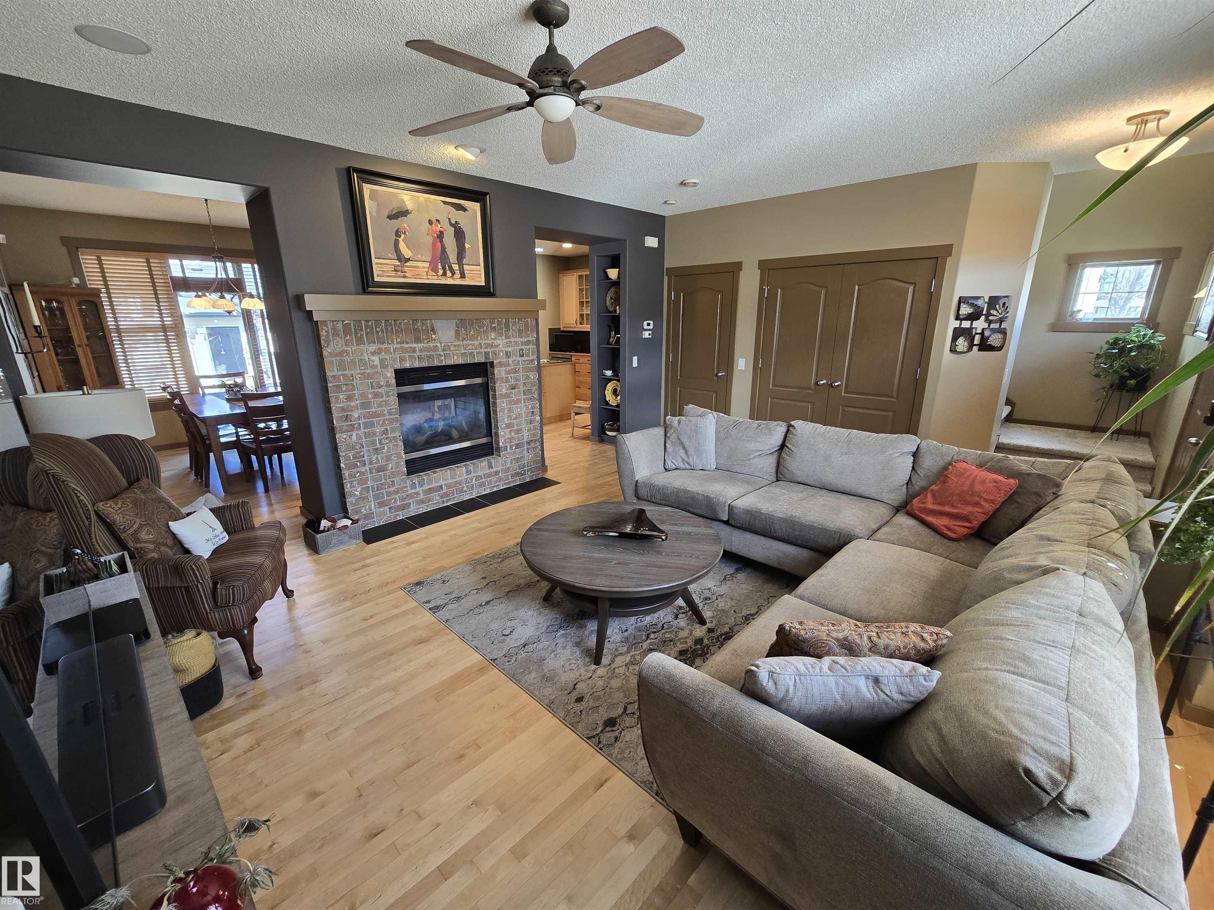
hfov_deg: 106.2
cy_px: 455
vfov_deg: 89.9
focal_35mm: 13
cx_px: 607
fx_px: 456
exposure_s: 1/60
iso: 160
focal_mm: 2.2
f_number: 2.2
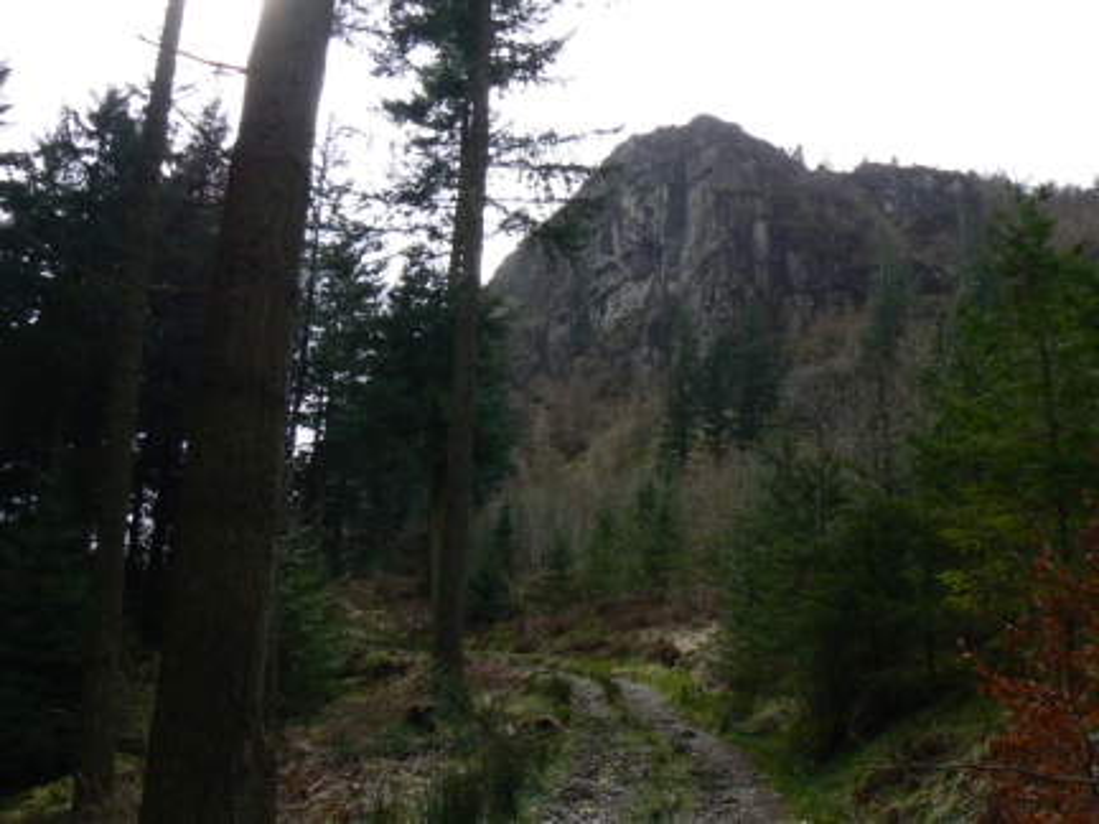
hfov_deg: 51.4
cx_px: 550
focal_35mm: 36
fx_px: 1143
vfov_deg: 39.7
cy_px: 412
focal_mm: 6
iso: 80
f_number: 5.6
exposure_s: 1/320
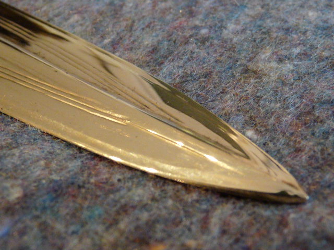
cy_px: 125
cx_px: 167
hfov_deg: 39.7
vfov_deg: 30.3
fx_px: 463
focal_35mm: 48
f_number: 2.8
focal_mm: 4.8
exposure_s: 1/15
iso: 400
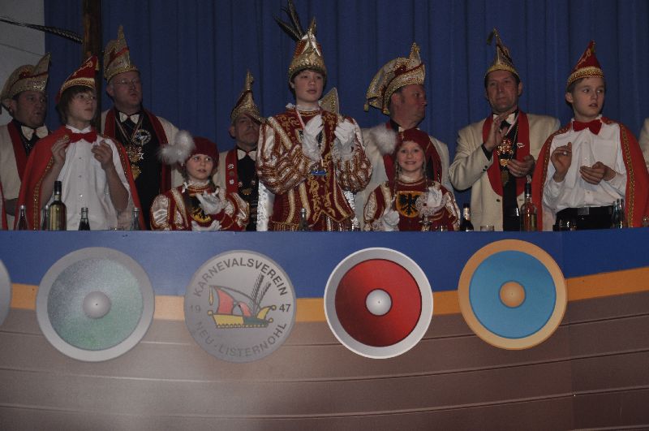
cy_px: 216
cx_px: 324
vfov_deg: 18.9
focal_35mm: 72
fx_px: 1296
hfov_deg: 28.1
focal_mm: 48
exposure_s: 1/60
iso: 400
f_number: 4.8
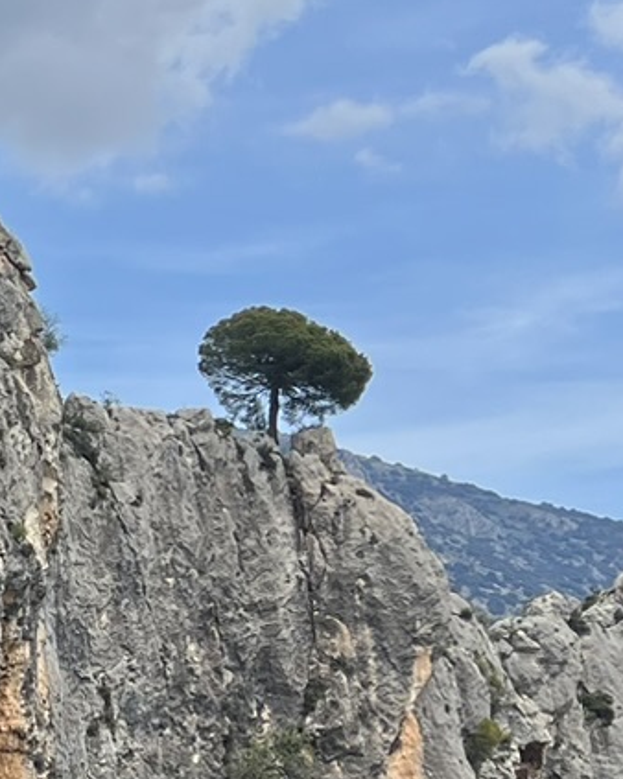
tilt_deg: +6.8
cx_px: -630
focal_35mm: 123
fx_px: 2837
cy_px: 608
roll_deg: +0.1
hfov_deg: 11.3
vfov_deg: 15.6
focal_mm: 5.7
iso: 50
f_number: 1.5
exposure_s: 1/2695
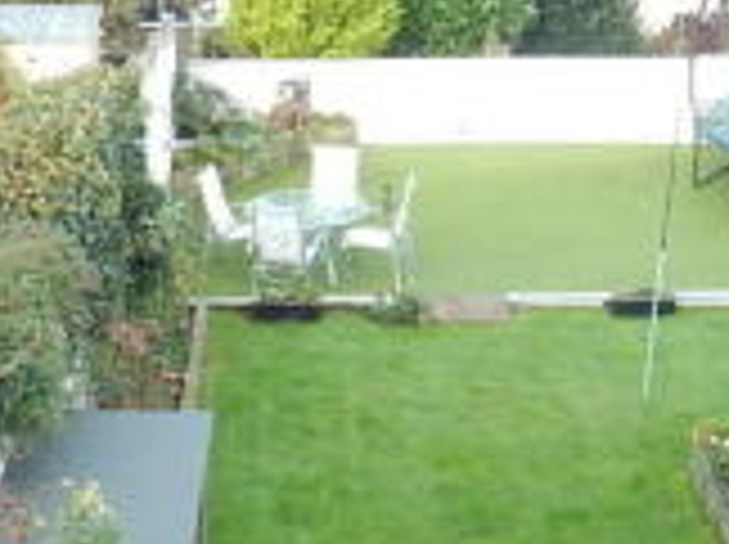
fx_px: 1893
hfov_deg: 21.6
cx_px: 547
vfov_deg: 16.4
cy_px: 321
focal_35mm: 90
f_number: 3.7
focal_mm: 4.5
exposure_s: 1/160
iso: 125
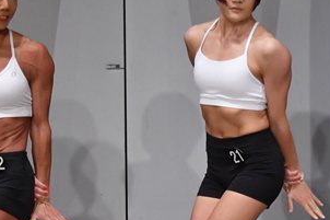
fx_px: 5643
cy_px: 199
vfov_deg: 2.2
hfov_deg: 3.3
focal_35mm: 616
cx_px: 157
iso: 4000
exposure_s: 1/400
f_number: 5.6
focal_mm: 160
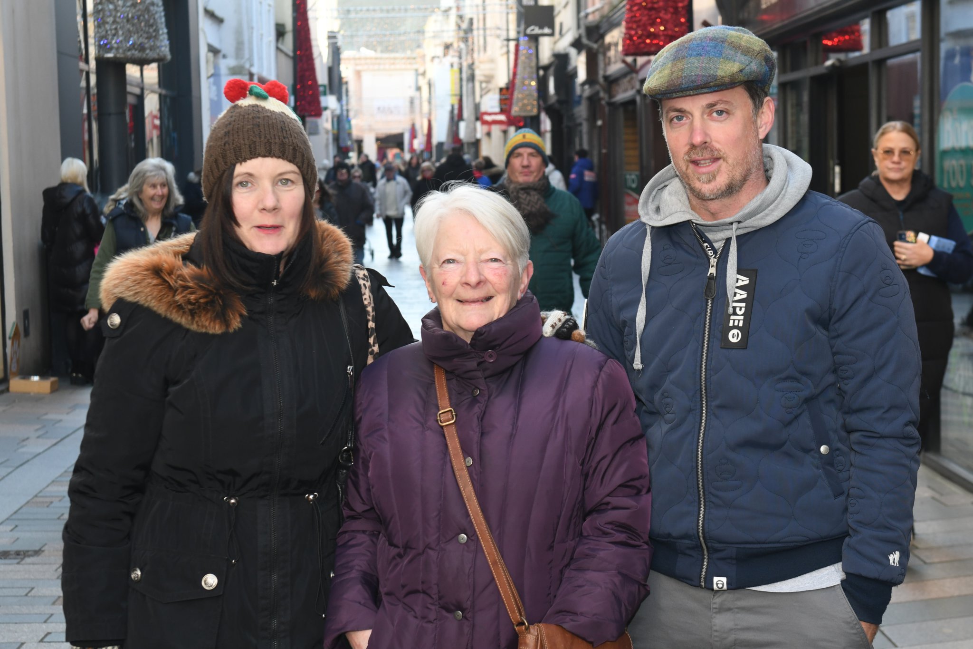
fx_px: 2108
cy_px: 324
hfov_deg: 26.0
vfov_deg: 17.5
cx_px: 486
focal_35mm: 78
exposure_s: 1/160
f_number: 5
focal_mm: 52
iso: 640
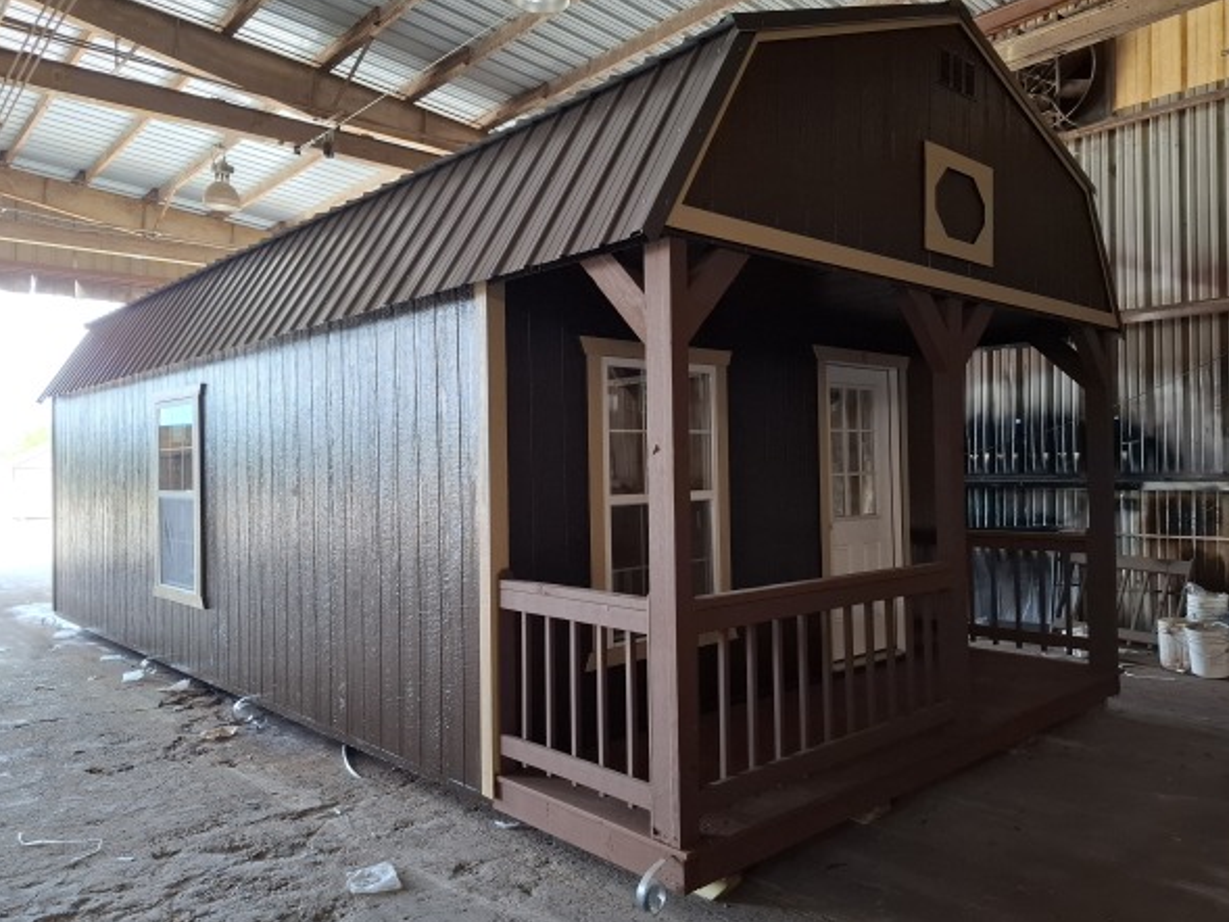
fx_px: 888
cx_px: 613
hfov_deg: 69.4
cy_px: 461
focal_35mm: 25
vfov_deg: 54.9
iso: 250
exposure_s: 1/120
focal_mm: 5.54
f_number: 1.8
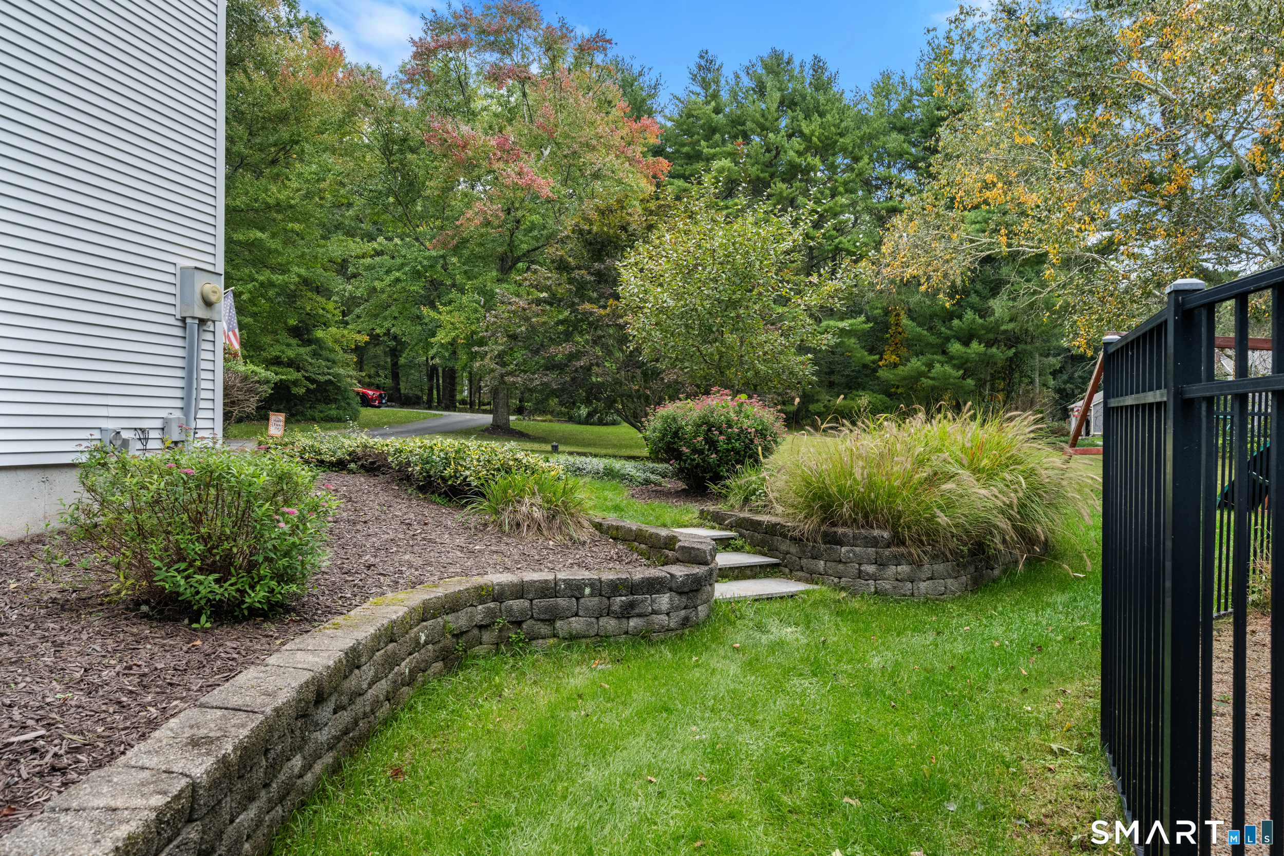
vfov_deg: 55.1
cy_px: 428
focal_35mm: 23
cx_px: 642
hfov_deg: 76.1
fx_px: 820
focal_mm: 23
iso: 400
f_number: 9
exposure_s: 1/40
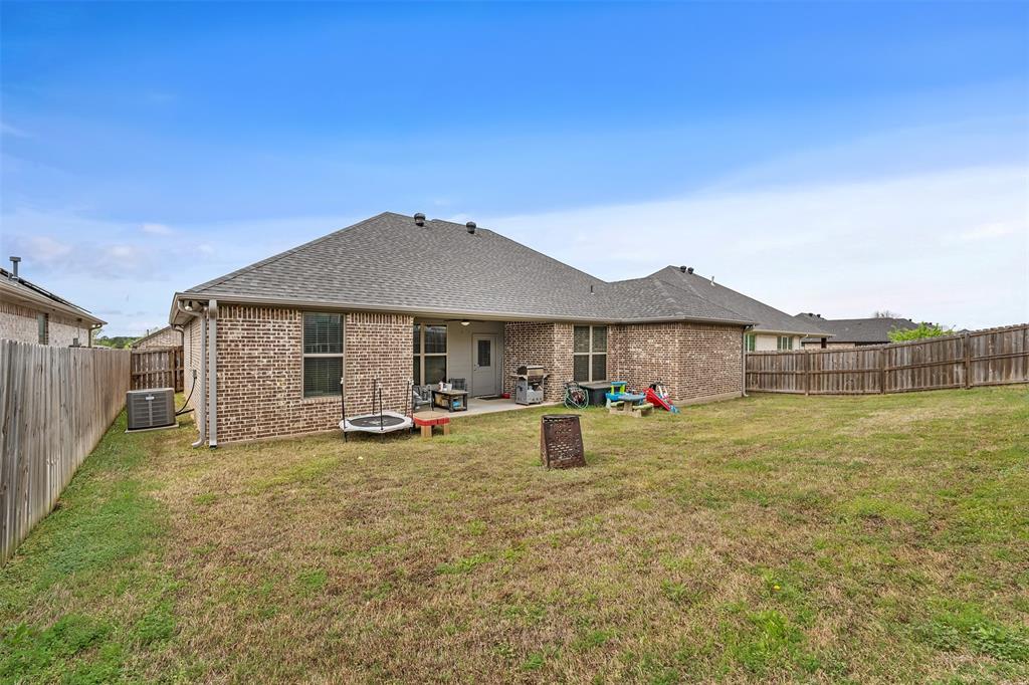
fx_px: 429
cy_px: 342
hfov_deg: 100.4
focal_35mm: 15
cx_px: 514
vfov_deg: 77.3
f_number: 8
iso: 800
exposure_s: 1/1600
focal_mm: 15
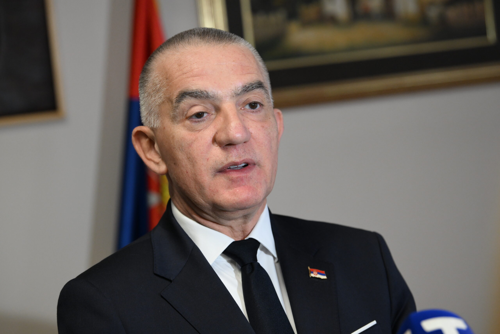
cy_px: 167
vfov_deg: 10.6
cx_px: 250
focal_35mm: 130
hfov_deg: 15.8
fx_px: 1806
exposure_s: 1/500
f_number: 4
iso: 2000
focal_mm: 130
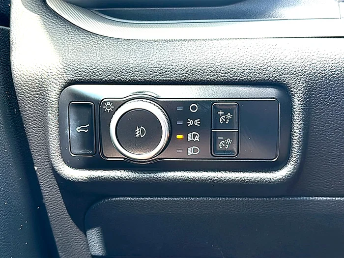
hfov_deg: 45.8
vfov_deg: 35.1
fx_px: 407
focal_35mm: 41
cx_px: 172
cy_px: 129
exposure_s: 1/58
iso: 80
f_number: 1.78
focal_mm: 6.86
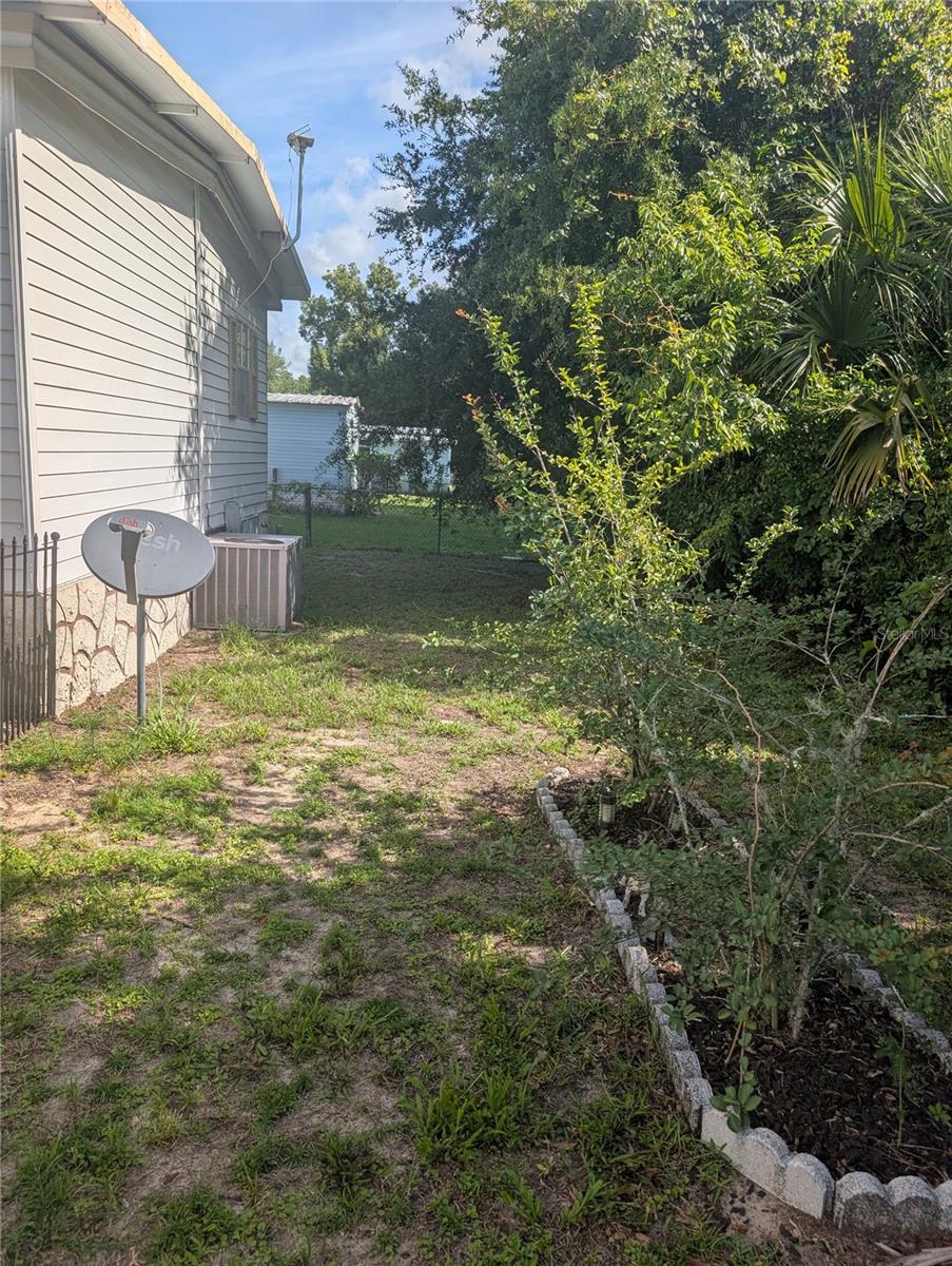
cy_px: 633
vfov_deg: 71.5
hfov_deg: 56.9
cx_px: 476
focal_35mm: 24
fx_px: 878
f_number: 1.68
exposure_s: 1/1134
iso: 21
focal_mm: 6.9
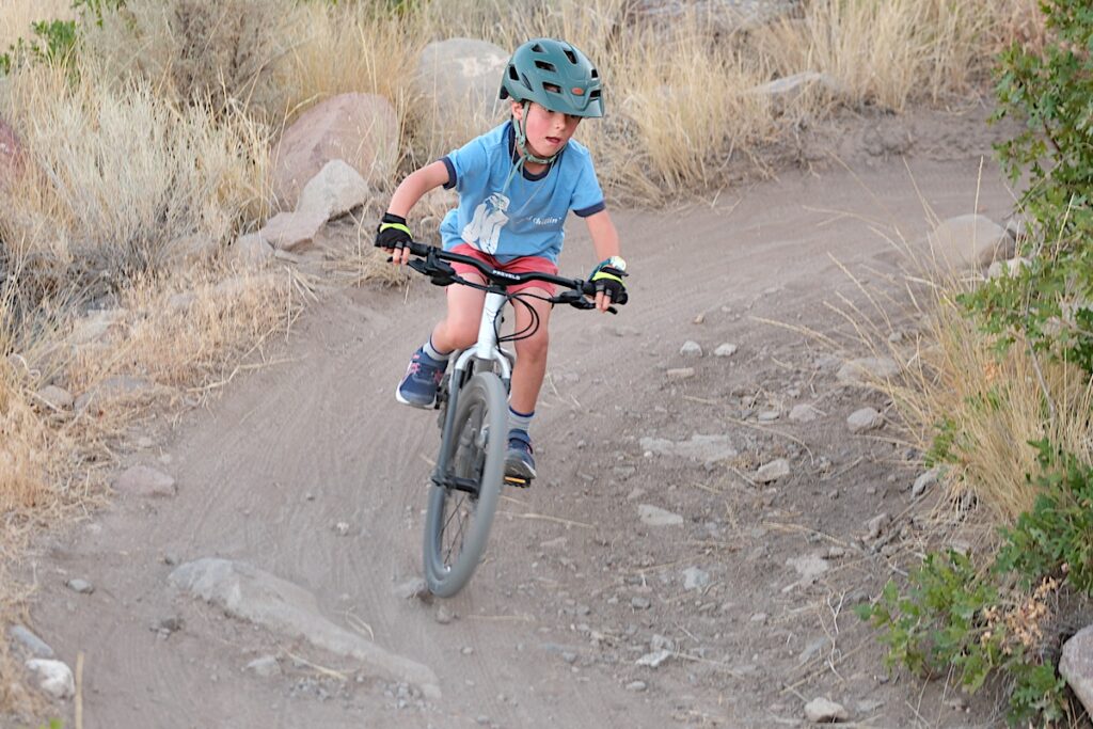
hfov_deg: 27.0
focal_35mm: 75
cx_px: 546
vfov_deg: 18.2
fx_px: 2277
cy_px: 364
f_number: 2.8
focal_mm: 50
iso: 320
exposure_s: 1/75
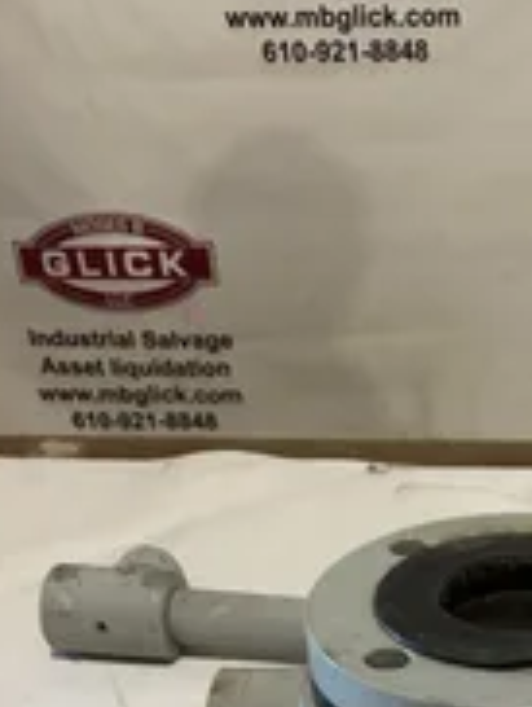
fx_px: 1390
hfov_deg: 20.7
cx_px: 571
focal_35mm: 68
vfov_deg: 27.0
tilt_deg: -30.1
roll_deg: +1.8
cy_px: 695
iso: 200
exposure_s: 1/60
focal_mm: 3.3
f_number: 2.4
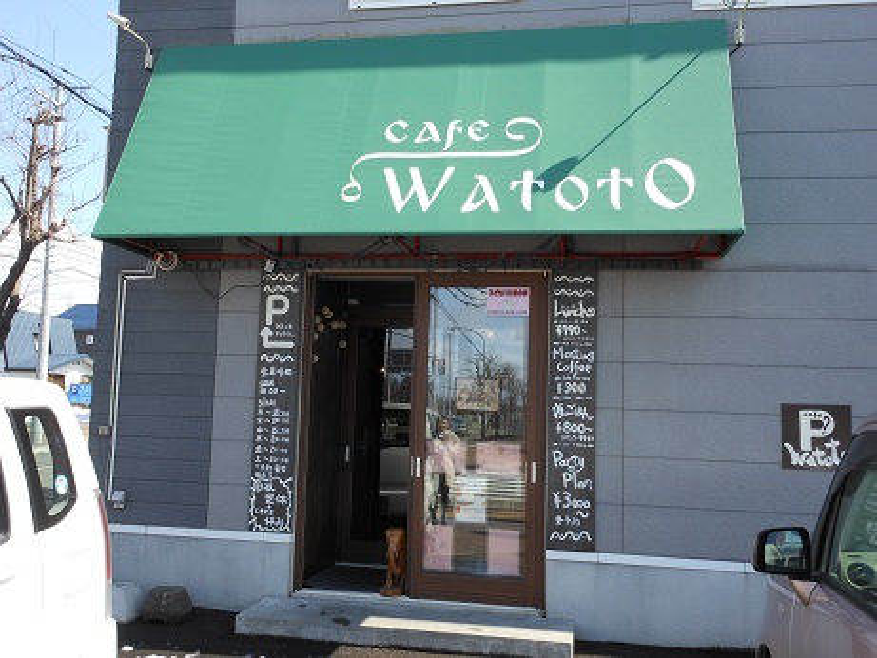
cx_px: 438
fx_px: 836
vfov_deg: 43.0
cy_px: 329
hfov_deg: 55.3
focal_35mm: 33
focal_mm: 5.9
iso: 80
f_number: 4
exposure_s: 1/320
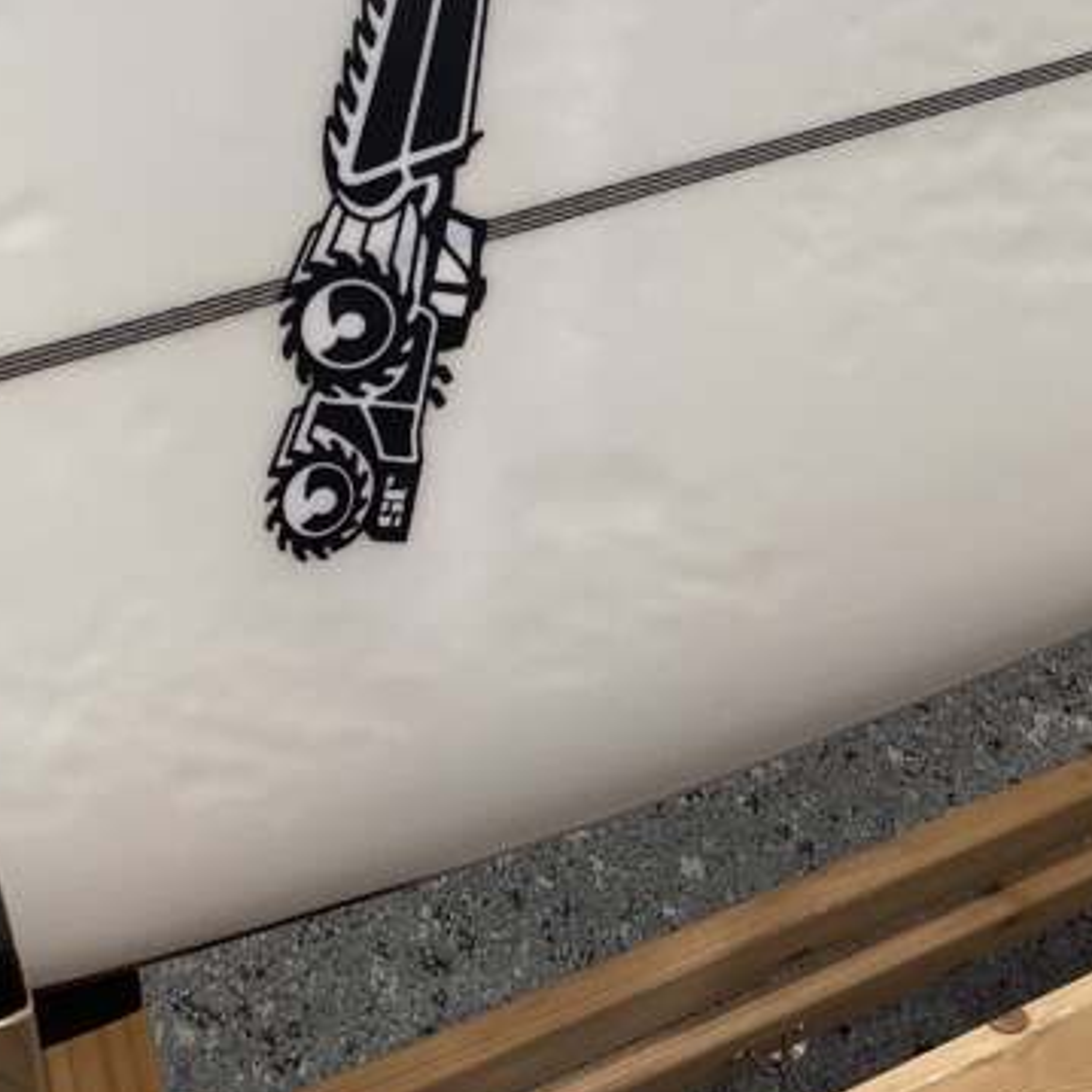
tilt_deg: -25.7
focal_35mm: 61
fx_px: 2177
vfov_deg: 26.2
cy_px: -82
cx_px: 864
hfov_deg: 27.6
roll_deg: -3.6
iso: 50
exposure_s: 1/60
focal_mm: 3.3
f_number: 2.4
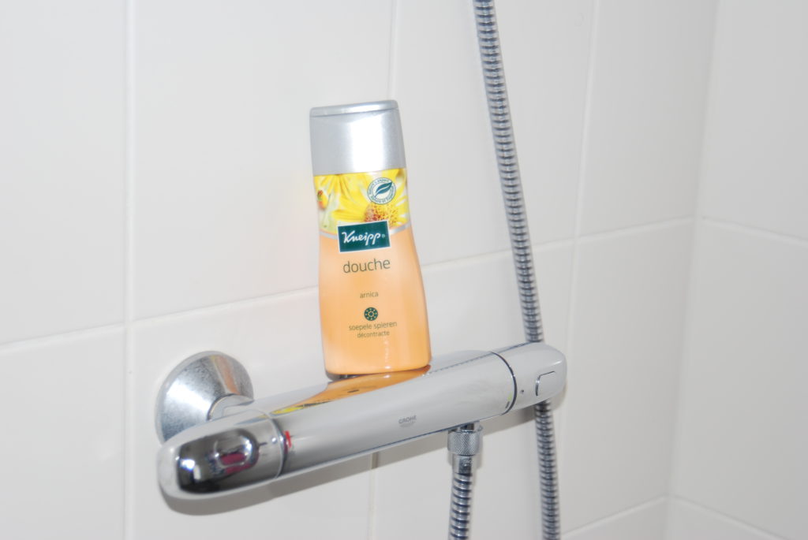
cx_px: 404
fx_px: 1516
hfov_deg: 29.8
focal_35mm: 68
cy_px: 270
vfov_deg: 20.2
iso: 200
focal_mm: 45
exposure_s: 1/60
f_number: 4.5
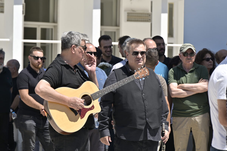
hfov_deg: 10.3
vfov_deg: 6.9
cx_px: 114
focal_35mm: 200
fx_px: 1260
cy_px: 76
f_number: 8
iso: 200
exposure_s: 1/500
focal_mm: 200
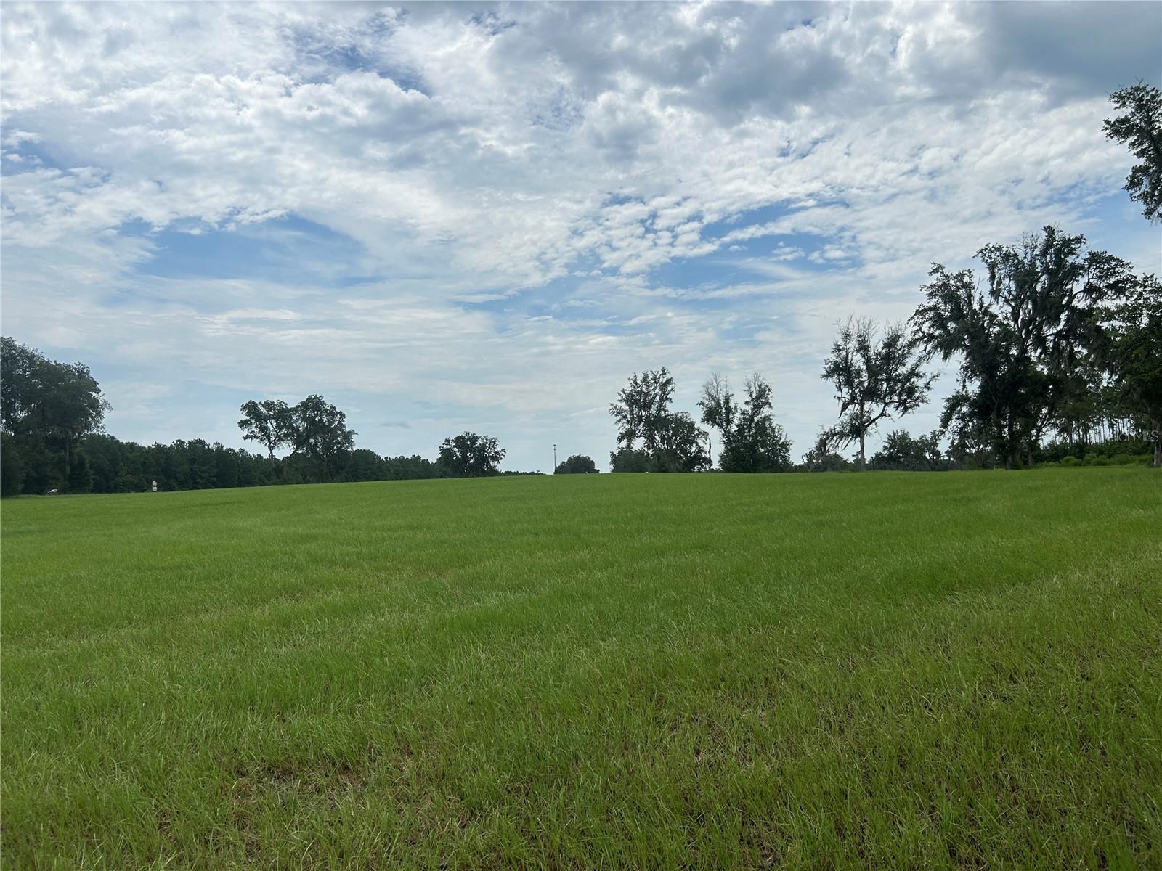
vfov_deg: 53.1
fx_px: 873
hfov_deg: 67.3
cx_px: 581
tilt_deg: +3.3
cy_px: 436
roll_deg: +2.1
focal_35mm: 26
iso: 50
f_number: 1.5
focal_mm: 5.7
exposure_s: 1/9434
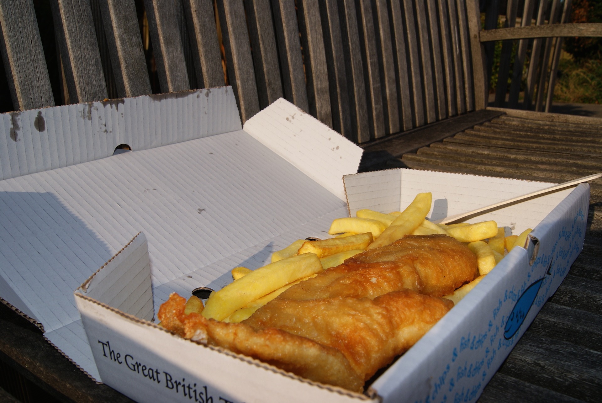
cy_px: 202
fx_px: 552
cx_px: 301
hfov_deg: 57.2
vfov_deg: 40.1
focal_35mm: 33
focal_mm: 22
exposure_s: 1/160
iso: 100
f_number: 13
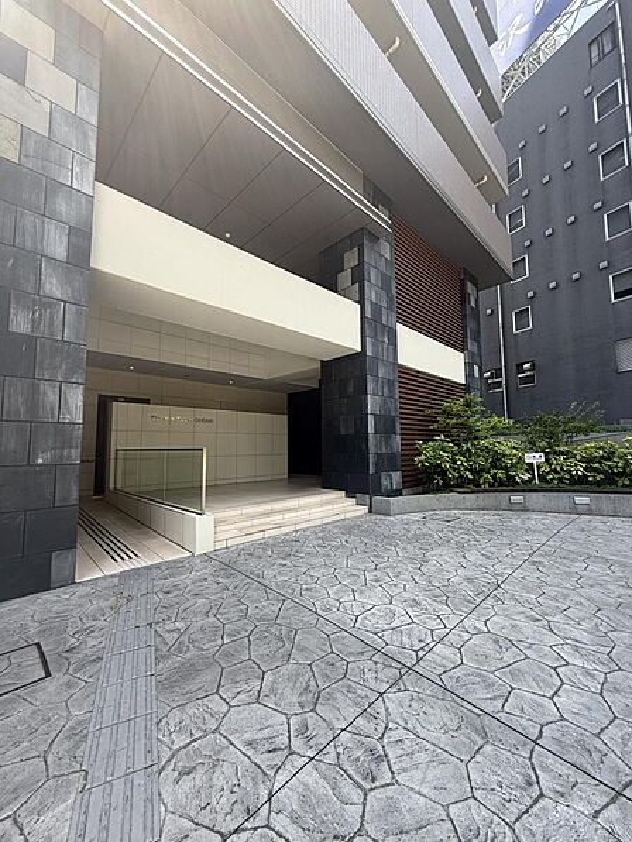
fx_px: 341
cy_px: 421
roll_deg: +0.2
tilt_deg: +5.7
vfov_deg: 102.1
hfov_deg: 85.7
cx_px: 316
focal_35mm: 14
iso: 50
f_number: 2.2
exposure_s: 1/252
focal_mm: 2.22
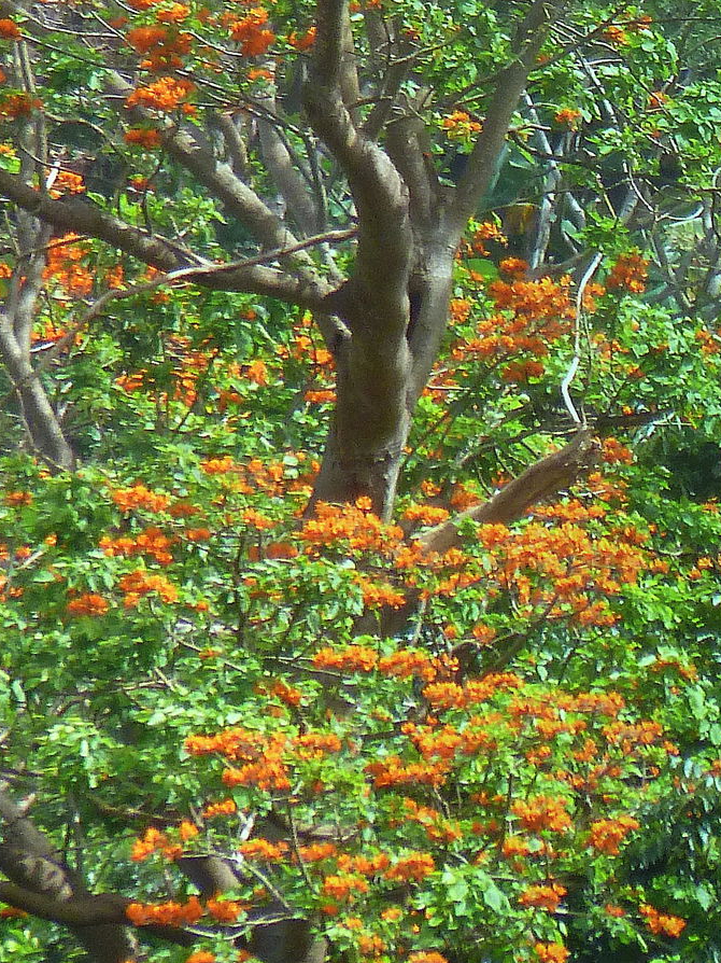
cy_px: -260
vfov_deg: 2.2
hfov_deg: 1.7
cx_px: 630
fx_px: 24673
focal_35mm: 888
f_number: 4.9
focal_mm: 49.2
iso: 160
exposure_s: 1/320
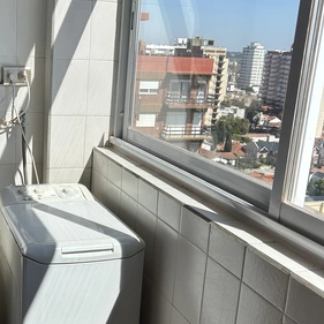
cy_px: 176
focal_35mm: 36
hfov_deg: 44.3
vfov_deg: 46.0
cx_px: 76
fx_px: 381
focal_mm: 5.7
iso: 50
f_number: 1.5
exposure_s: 1/3831
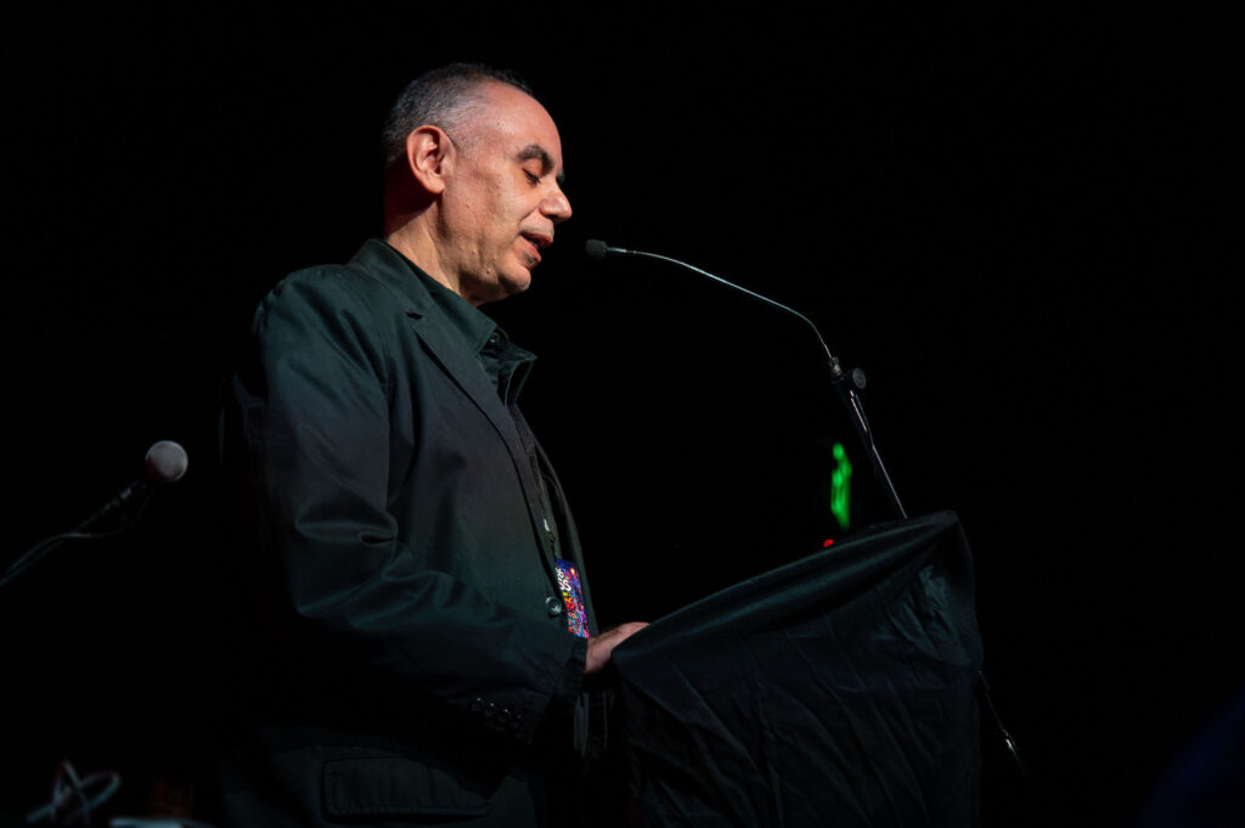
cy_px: 414
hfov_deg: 24.8
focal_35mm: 82
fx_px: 2833
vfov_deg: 16.6
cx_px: 622
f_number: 4
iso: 4000
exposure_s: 1/250
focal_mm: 82
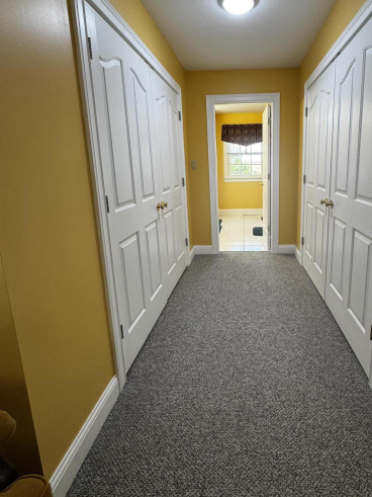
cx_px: 232
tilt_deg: -10.7
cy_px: 218
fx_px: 272
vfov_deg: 84.3
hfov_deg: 67.6
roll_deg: +2.0
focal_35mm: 19
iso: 160
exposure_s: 1/120
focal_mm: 2.22
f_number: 2.2
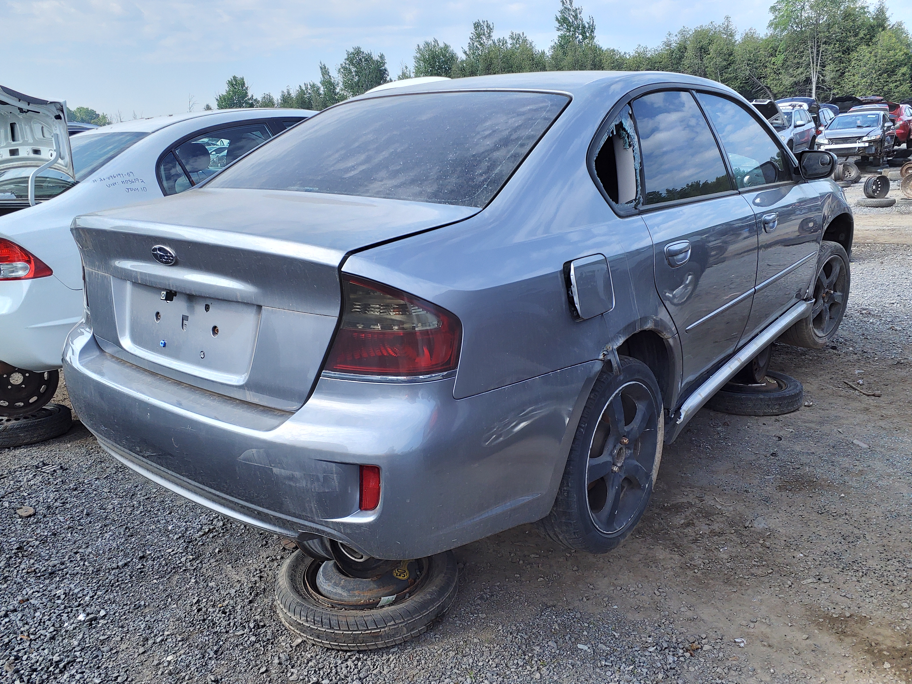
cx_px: 456
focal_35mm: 26
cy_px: 342
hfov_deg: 67.3
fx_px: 685
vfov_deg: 53.1
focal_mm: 3.58
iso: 40
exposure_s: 1/274
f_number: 1.9
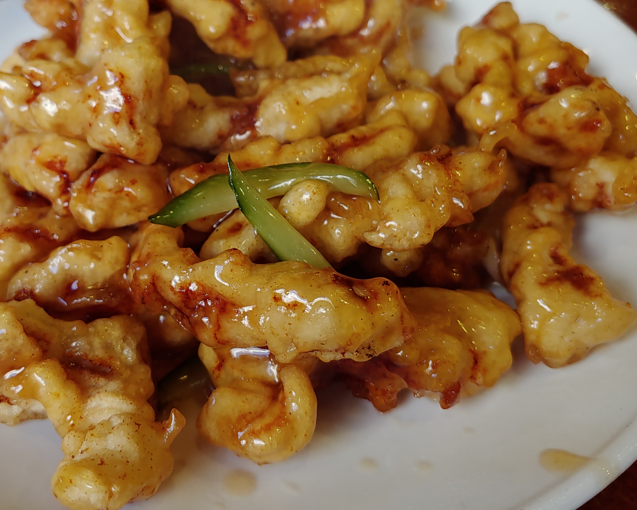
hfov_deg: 50.0
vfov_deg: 40.9
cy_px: 194
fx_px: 679
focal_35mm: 36
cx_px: 256
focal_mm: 4.23
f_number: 1.5
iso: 100
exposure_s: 1/120
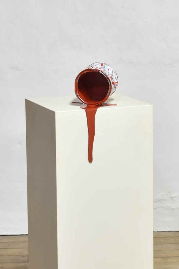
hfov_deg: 10.0
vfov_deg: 15.1
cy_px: 80
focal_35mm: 135
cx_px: 191
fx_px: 1008
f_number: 6.3
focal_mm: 35
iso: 800
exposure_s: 1/25
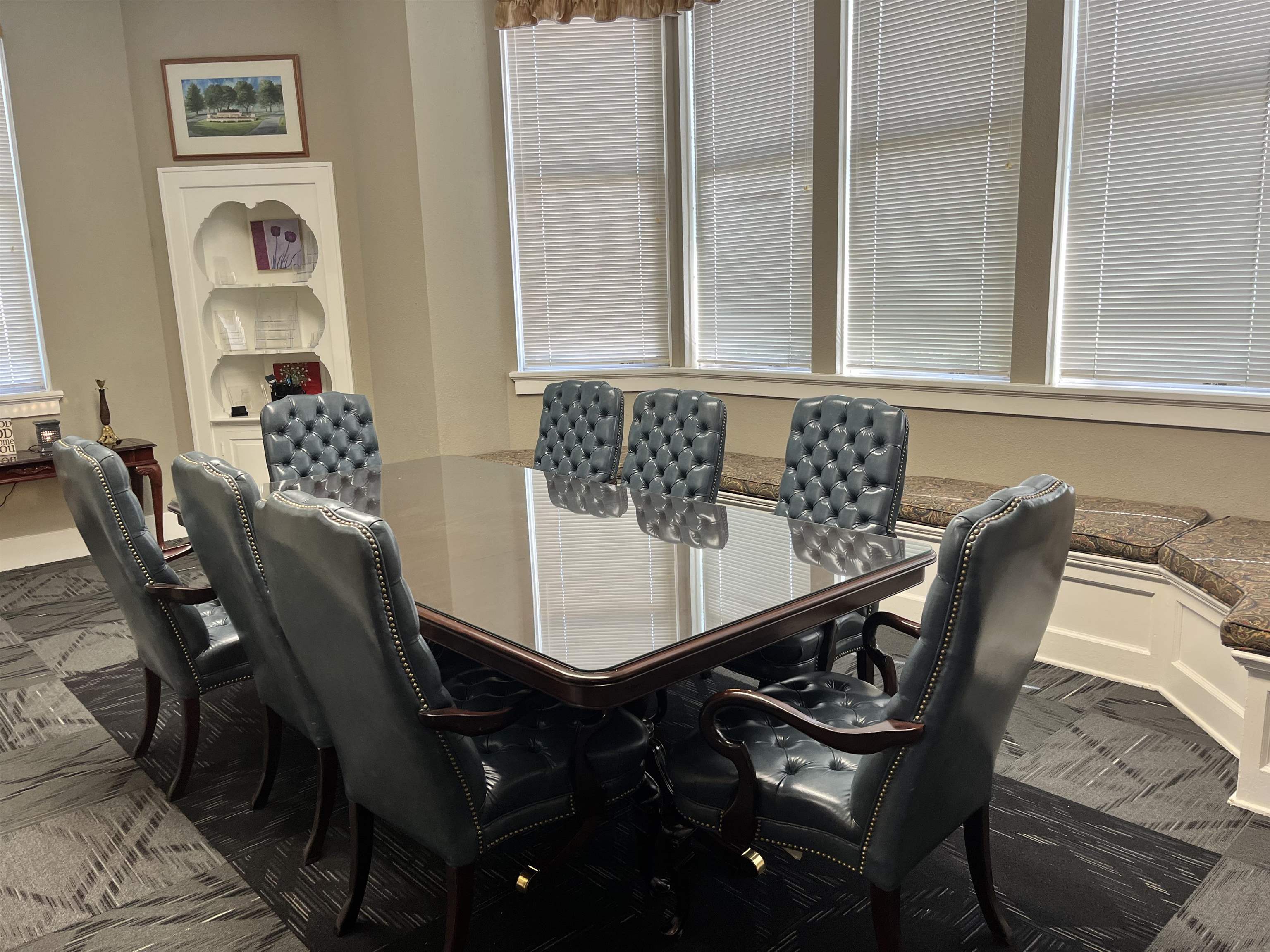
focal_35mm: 26
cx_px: 635
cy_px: 476
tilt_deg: -11.1
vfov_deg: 53.1
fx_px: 954
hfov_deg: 67.3
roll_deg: +2.3
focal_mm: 5.1
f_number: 1.6
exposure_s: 1/120
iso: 100
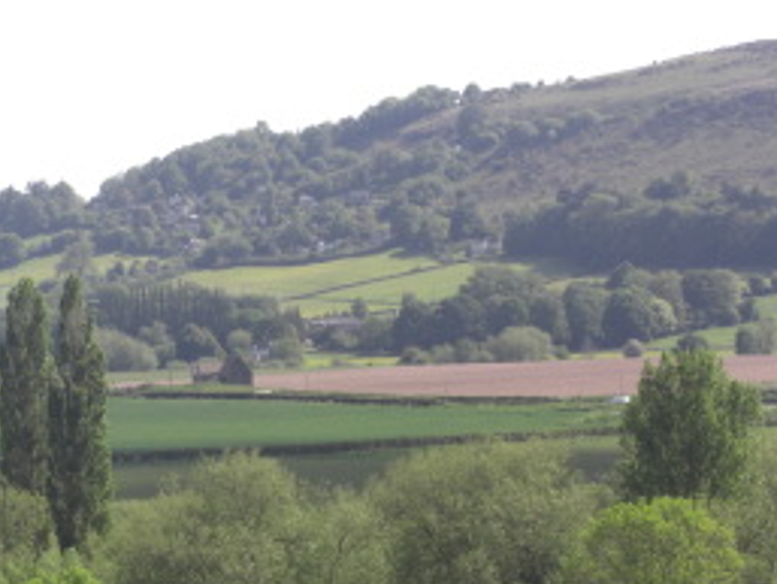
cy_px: 448
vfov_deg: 6.5
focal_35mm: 227
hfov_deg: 8.7
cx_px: 154
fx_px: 5098
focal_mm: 23.7
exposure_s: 1/250
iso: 80
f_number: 5.1
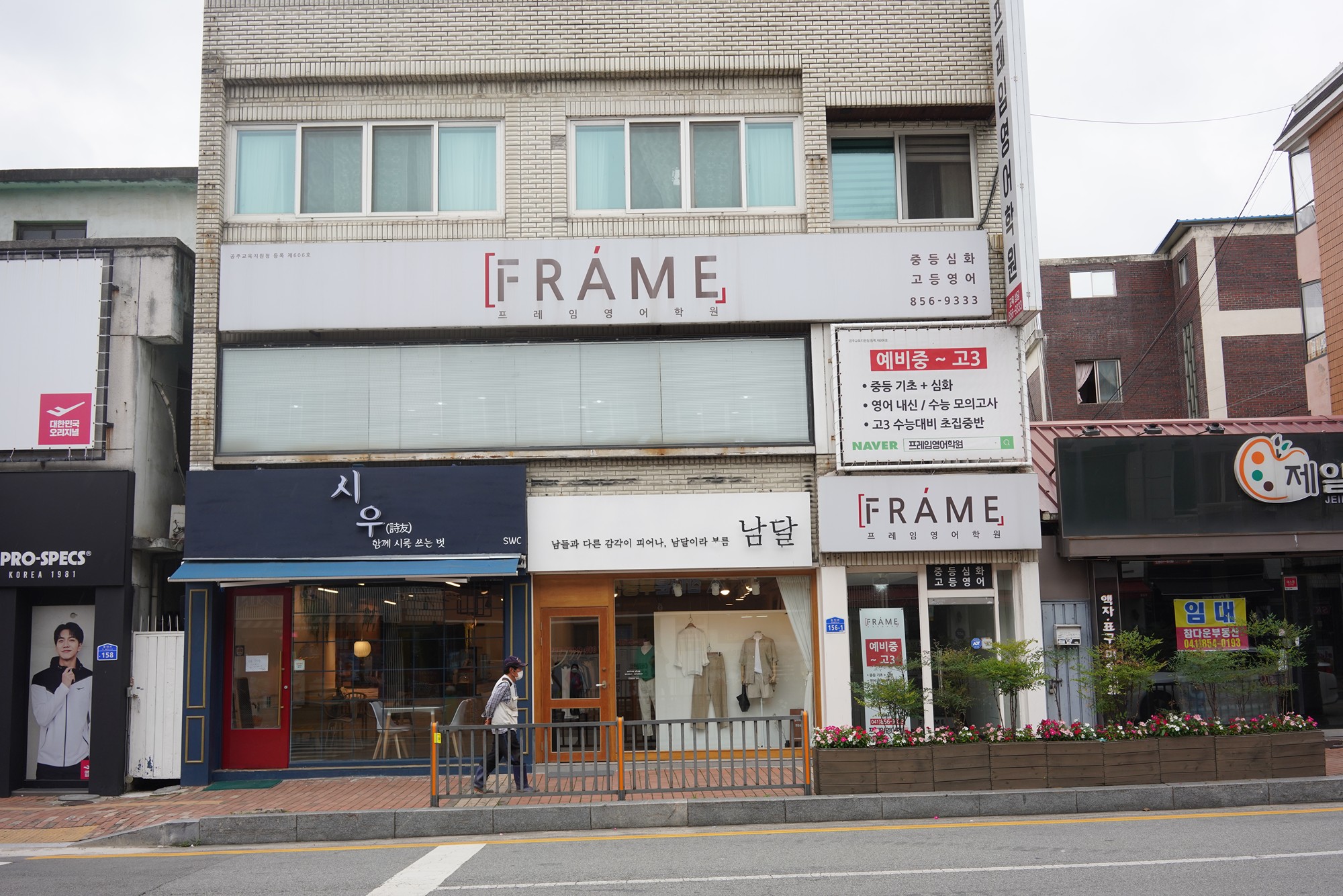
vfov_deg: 37.9
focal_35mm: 35
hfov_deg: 54.4
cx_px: 672
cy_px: 448
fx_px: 1306
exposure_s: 1/160
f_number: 7.1
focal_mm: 35
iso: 400
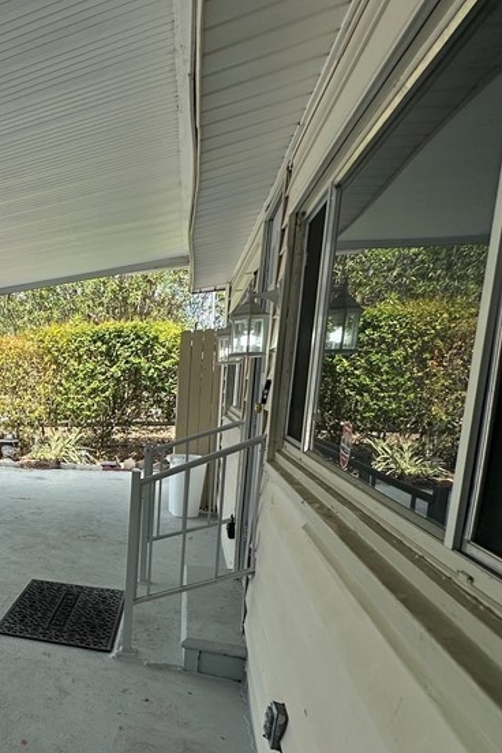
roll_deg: +2.1
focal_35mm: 27
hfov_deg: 35.8
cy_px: 477
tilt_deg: -9.8
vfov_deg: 66.2
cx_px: -120
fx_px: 565
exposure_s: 1/812
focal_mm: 2.22
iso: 40
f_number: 2.2
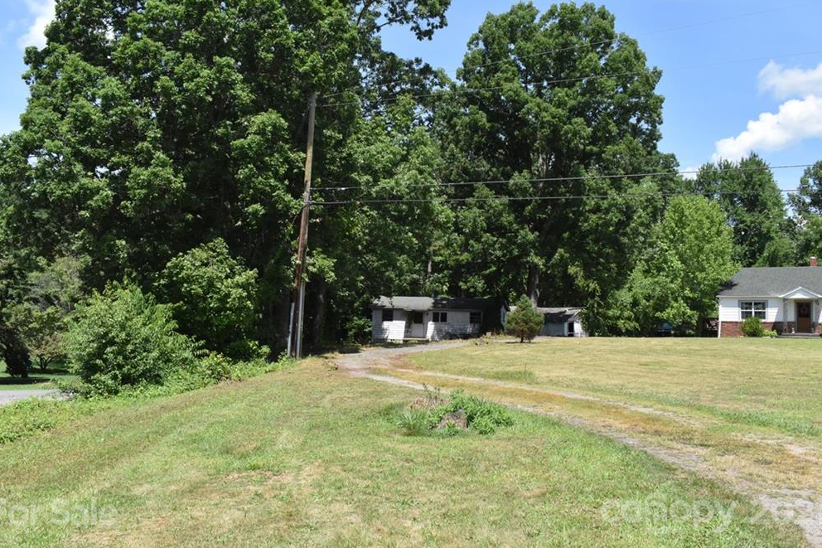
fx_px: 742
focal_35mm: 33
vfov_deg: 40.5
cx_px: 409
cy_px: 267
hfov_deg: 57.9
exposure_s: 1/1000
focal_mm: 21
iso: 1600
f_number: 16
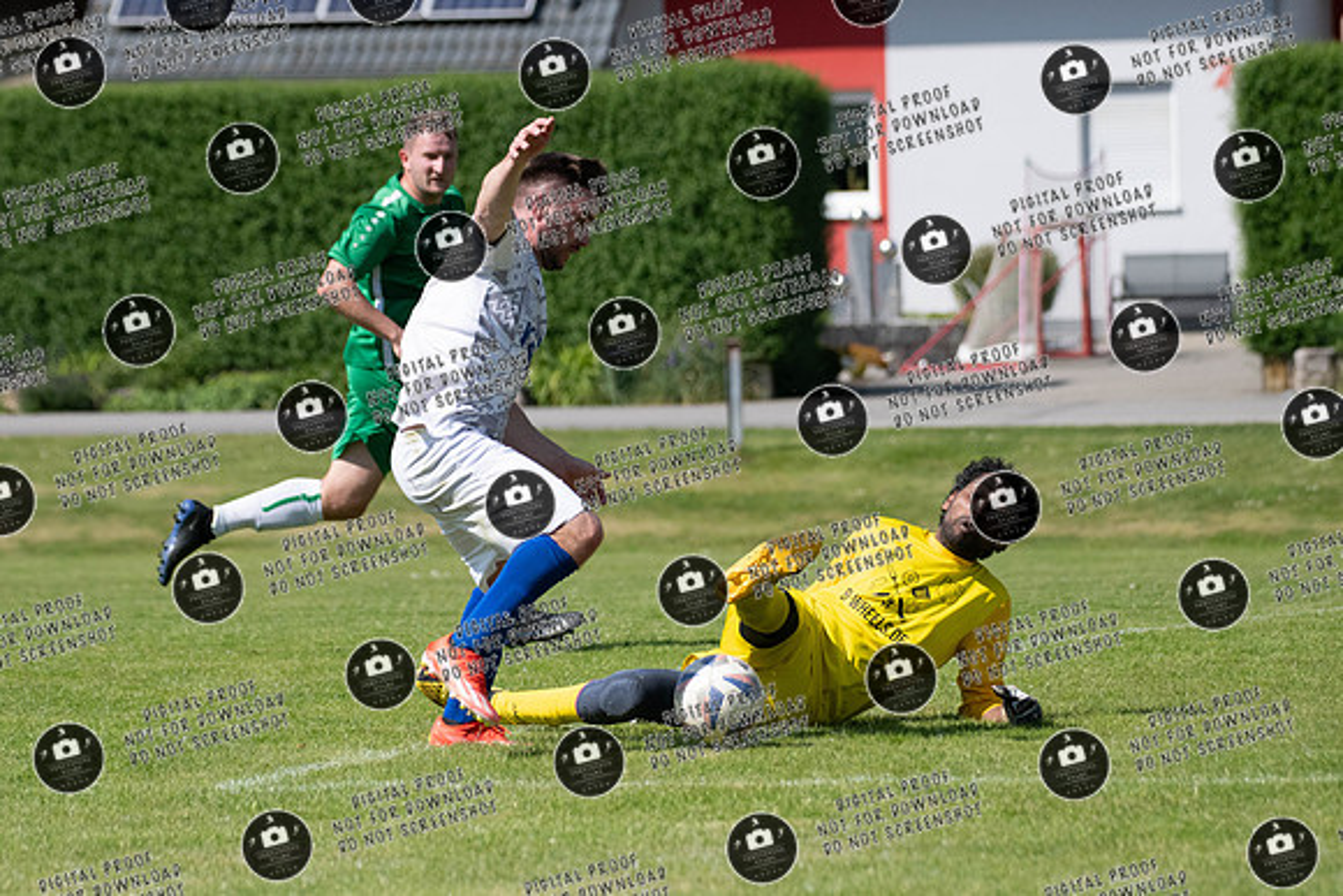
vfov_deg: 5.6
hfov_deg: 8.4
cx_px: 604
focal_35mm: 244
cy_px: 396
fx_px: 9123
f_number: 5.6
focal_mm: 200
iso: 1250
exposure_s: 1/8000
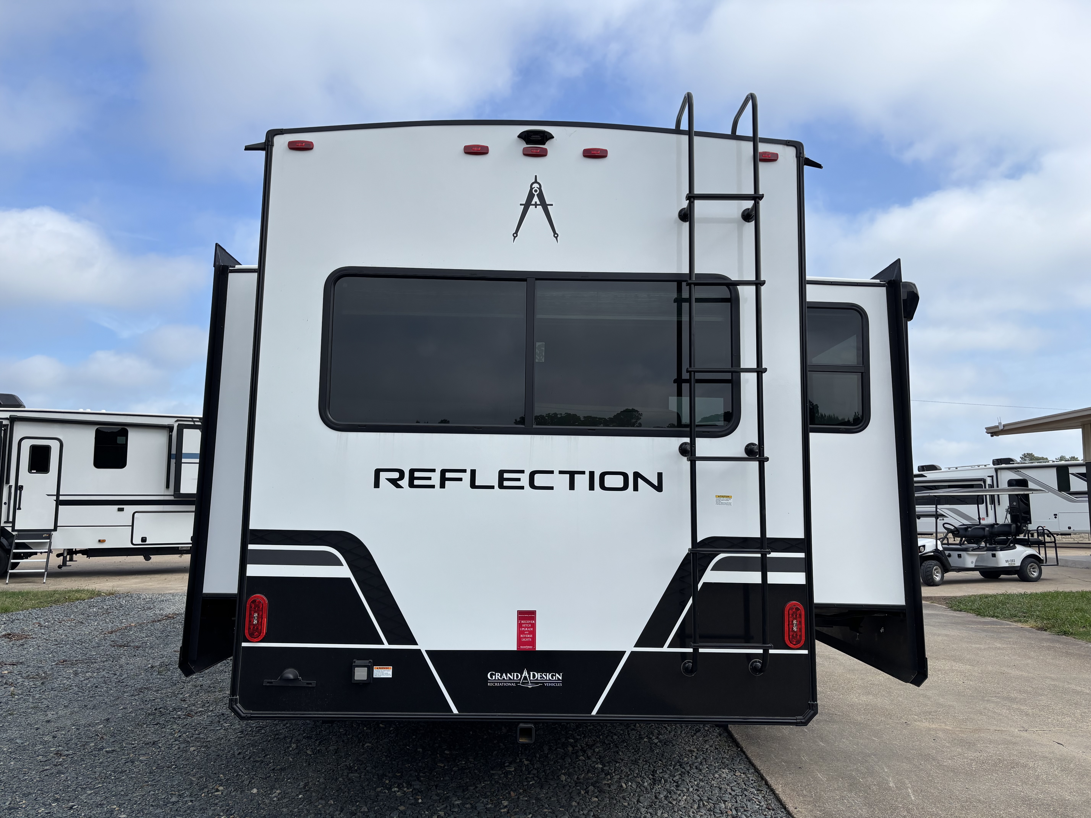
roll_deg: -0.2
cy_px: 409
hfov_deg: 67.3
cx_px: 546
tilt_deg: +6.2
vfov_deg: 53.1
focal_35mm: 26
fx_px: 819
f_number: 1.6
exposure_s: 1/3534
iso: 50
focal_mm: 5.96
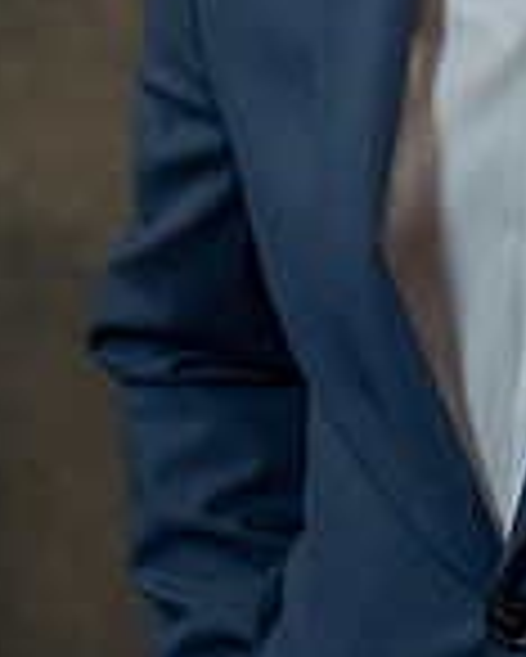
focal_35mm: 277
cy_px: -328
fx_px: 5385
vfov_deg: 6.9
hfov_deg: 5.6
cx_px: 495
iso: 250
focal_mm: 96
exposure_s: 1/100
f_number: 5
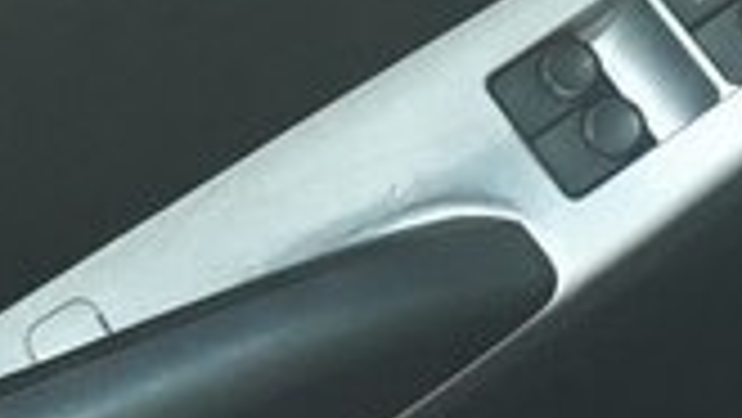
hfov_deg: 18.1
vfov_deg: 9.8
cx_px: 387
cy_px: -285
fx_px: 2323
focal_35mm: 118
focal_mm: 3.6
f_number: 1.9
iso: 250
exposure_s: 1/33
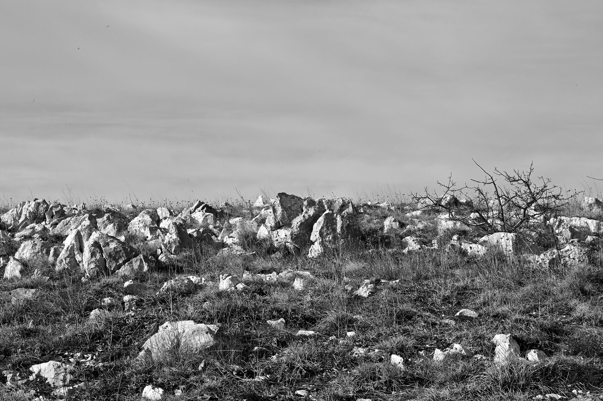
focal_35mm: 70
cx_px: 302
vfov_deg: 19.4
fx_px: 1172
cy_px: 200
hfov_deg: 28.9
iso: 100
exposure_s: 1/50
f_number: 22
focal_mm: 70
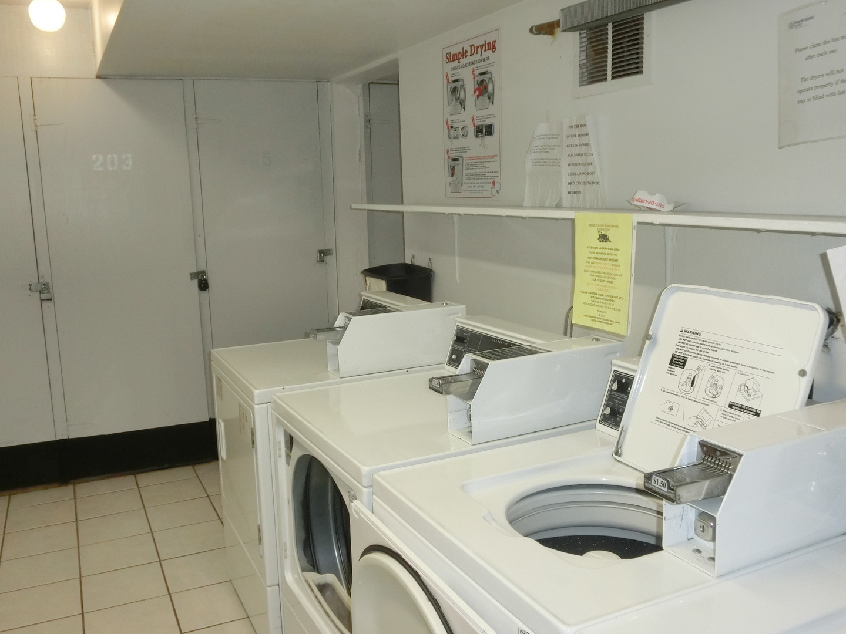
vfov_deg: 42.9
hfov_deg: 55.4
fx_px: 807
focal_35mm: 33
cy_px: 317
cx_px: 423
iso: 400
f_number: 3.7
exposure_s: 1/60
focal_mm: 5.93
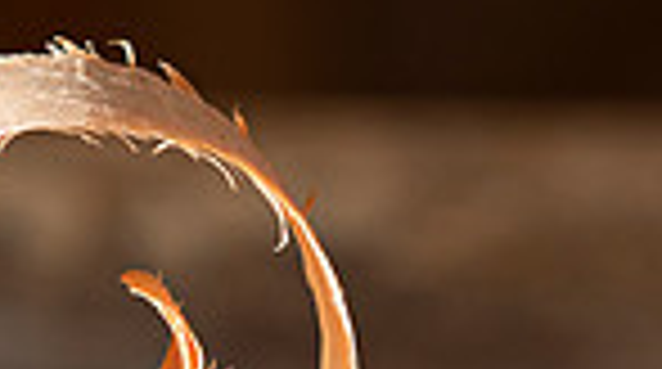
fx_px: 9005
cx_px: 743
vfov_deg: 2.3
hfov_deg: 4.2
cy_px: 184
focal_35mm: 514
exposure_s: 1/250
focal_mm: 66
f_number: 2.8
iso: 100
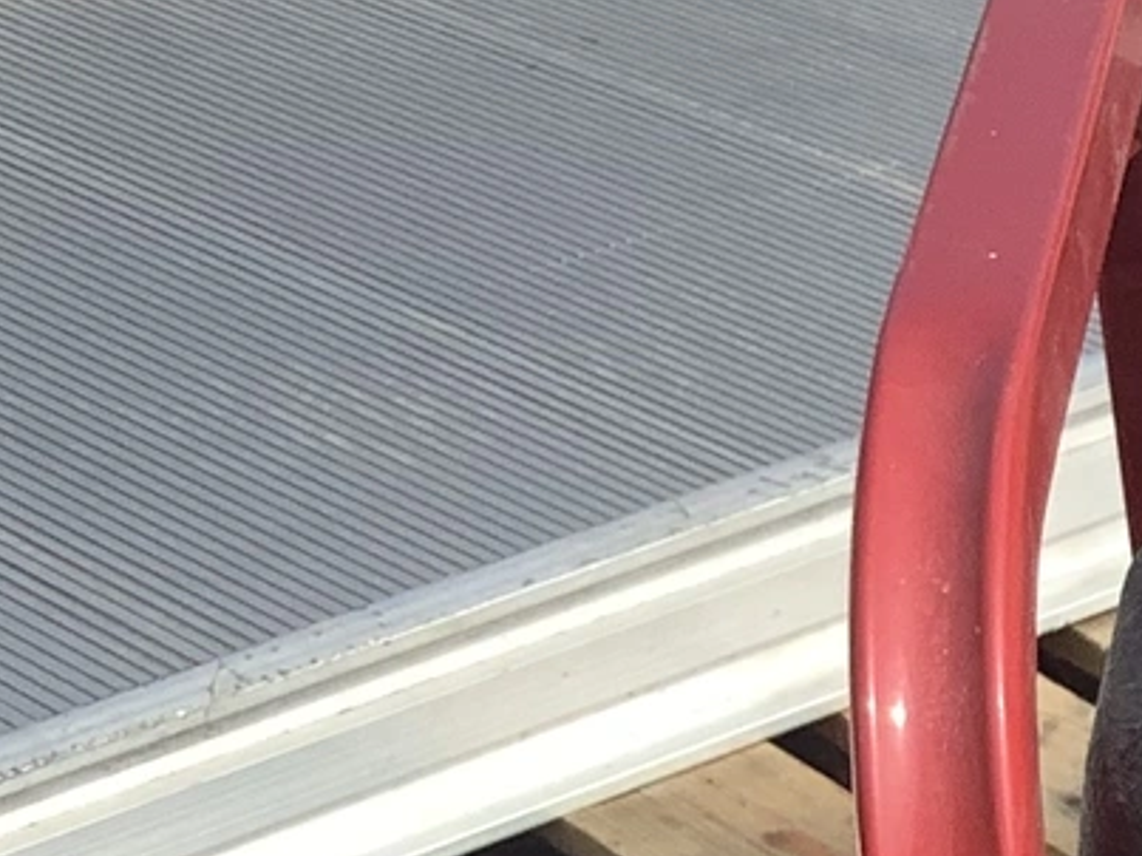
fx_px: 5079
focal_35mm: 154
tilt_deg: -29.7
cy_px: 1324
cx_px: 2420
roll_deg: -1.7
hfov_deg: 11.4
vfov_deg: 9.3
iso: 25
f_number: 2.4
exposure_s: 1/769
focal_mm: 3.3
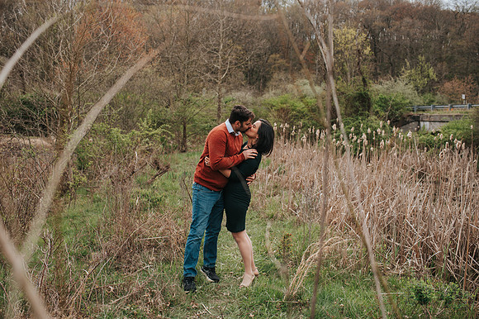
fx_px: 478
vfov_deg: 36.9
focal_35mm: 36
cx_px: 243
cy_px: 159
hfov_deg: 53.2
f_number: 3.2
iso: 100
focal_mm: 35
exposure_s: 1/500
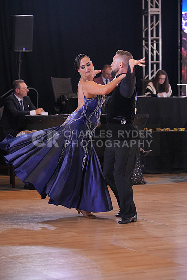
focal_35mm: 109
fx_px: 849
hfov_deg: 12.6
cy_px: 140
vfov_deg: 18.8
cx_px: 94
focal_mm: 109
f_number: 4
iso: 2500
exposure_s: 1/500
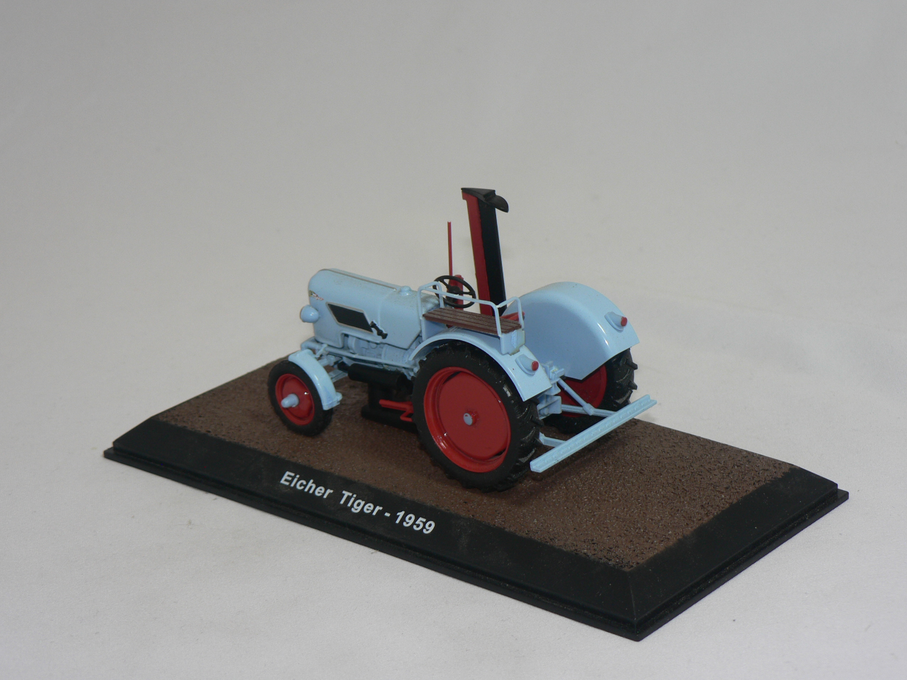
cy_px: 340
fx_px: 1939
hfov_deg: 26.3
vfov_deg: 19.9
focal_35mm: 74
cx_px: 454
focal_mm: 12.4
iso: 80
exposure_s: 1/60
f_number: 3.2
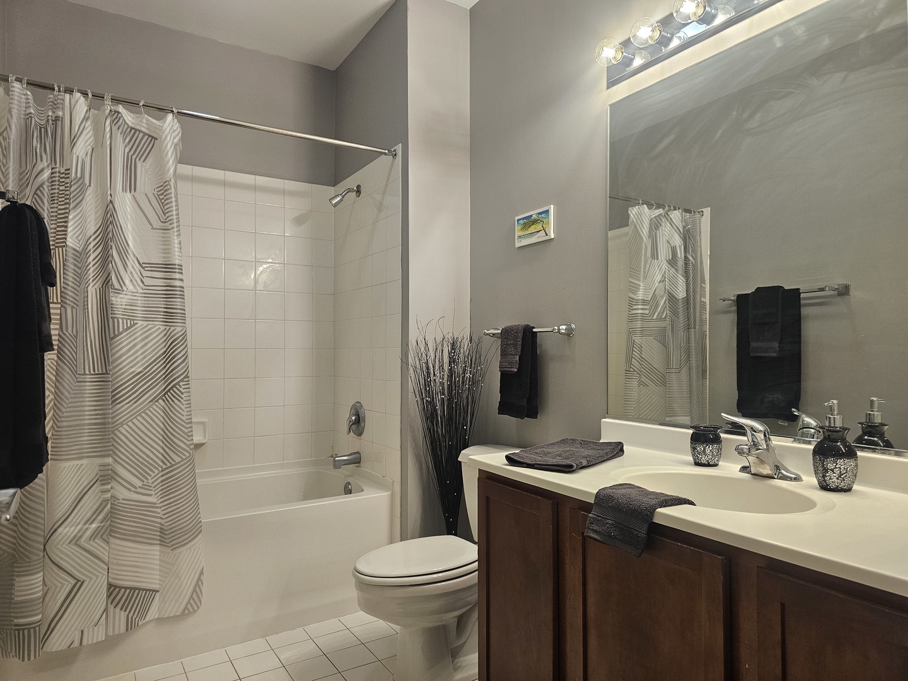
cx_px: 454
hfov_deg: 73.9
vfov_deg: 58.9
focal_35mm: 23
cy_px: 340
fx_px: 603
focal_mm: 6.3
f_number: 1.7
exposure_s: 1/120
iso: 200
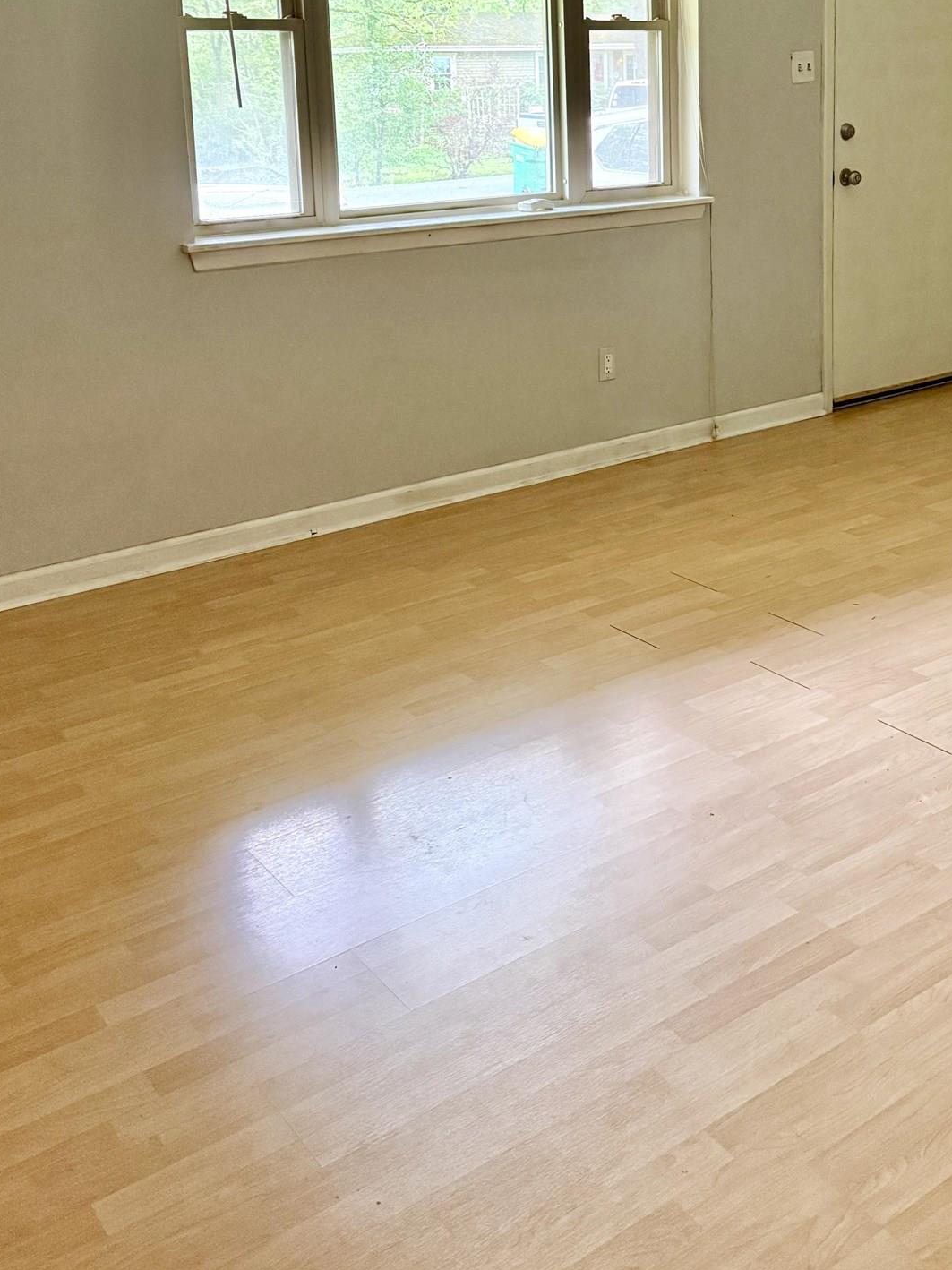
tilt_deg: -9.5
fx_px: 1431
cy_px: 298
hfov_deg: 36.4
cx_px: 639
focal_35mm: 39
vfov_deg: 46.0
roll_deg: +0.8
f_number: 1.78
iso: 800
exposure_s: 1/40
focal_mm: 6.76
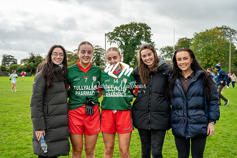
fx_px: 290
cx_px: 118
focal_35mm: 44
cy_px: 79
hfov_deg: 44.5
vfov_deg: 30.5
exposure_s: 1/320
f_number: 5
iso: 100
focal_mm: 44
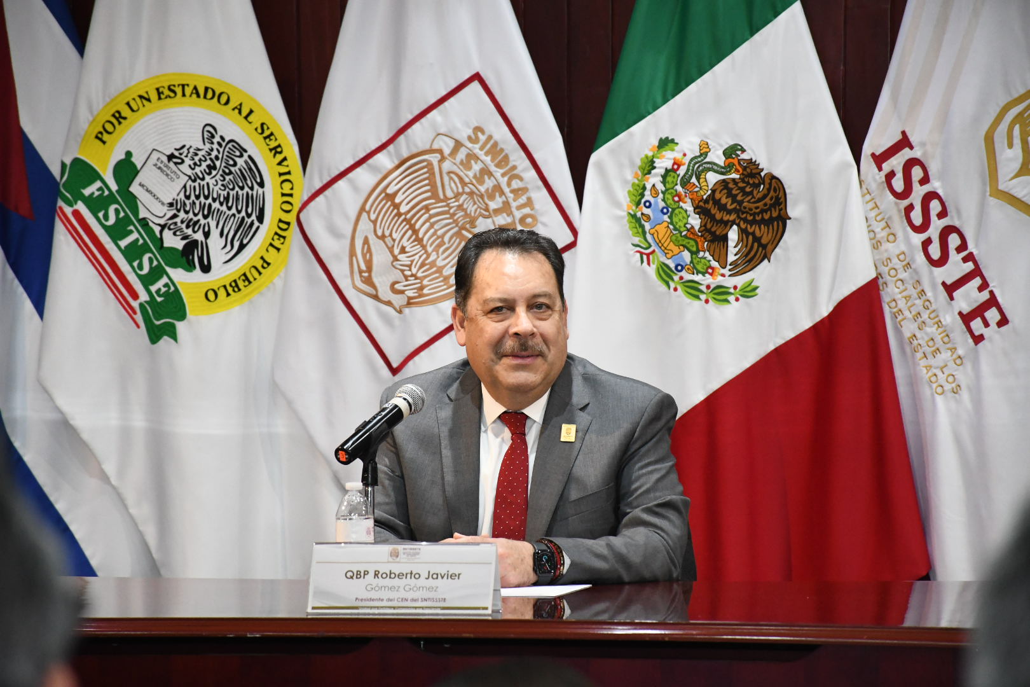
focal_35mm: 210
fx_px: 6008
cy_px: 344
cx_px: 515
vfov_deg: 6.5
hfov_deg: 9.8
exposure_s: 1/125
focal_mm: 140
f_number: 6.3
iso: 4000
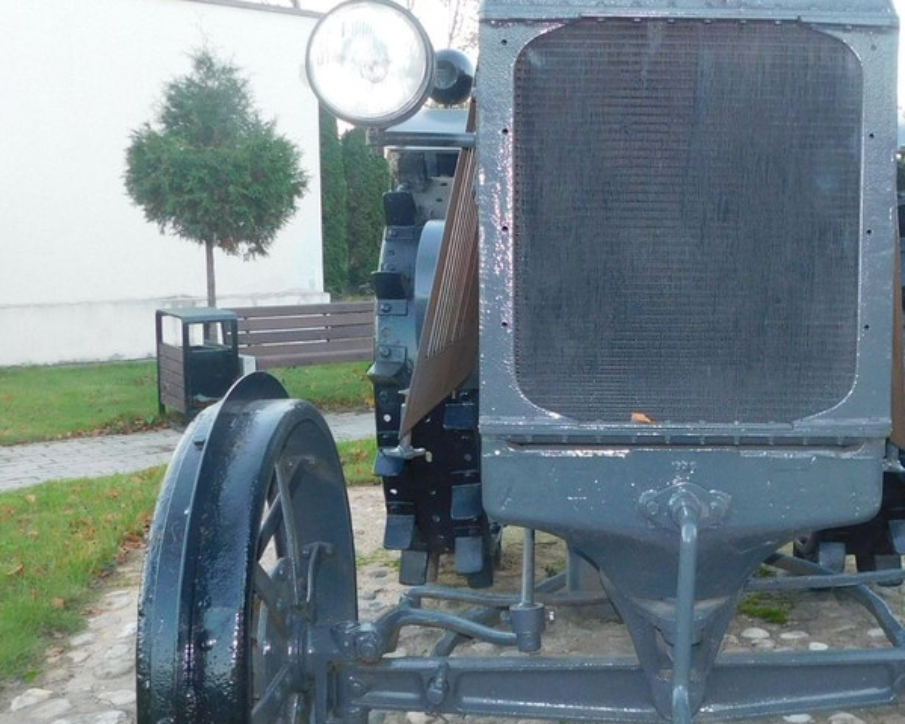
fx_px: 1071
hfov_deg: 44.3
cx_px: 676
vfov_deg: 37.3
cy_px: 370
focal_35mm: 40
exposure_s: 1/30
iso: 180
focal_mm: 4
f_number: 3
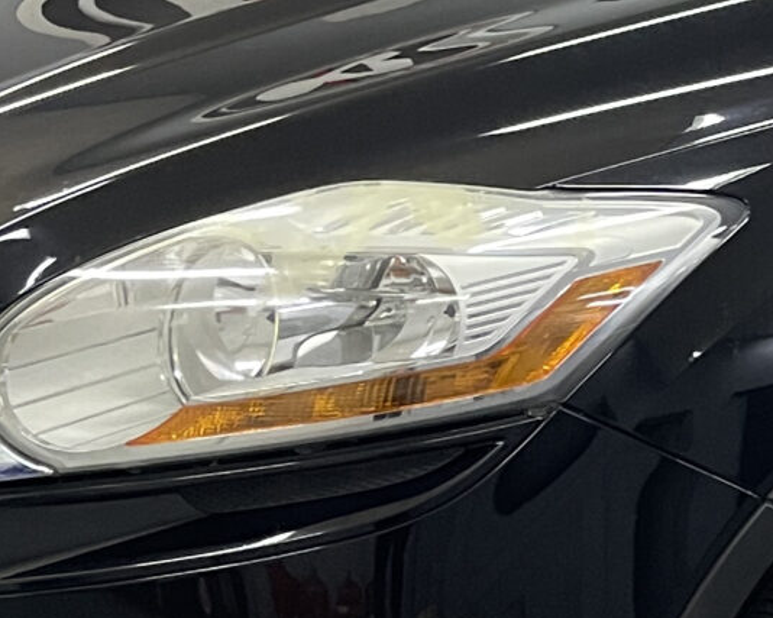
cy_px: 197
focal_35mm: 117
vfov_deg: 13.2
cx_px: 1018
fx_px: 2676
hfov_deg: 15.6
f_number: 1.6
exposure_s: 1/60
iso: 500
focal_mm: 5.1
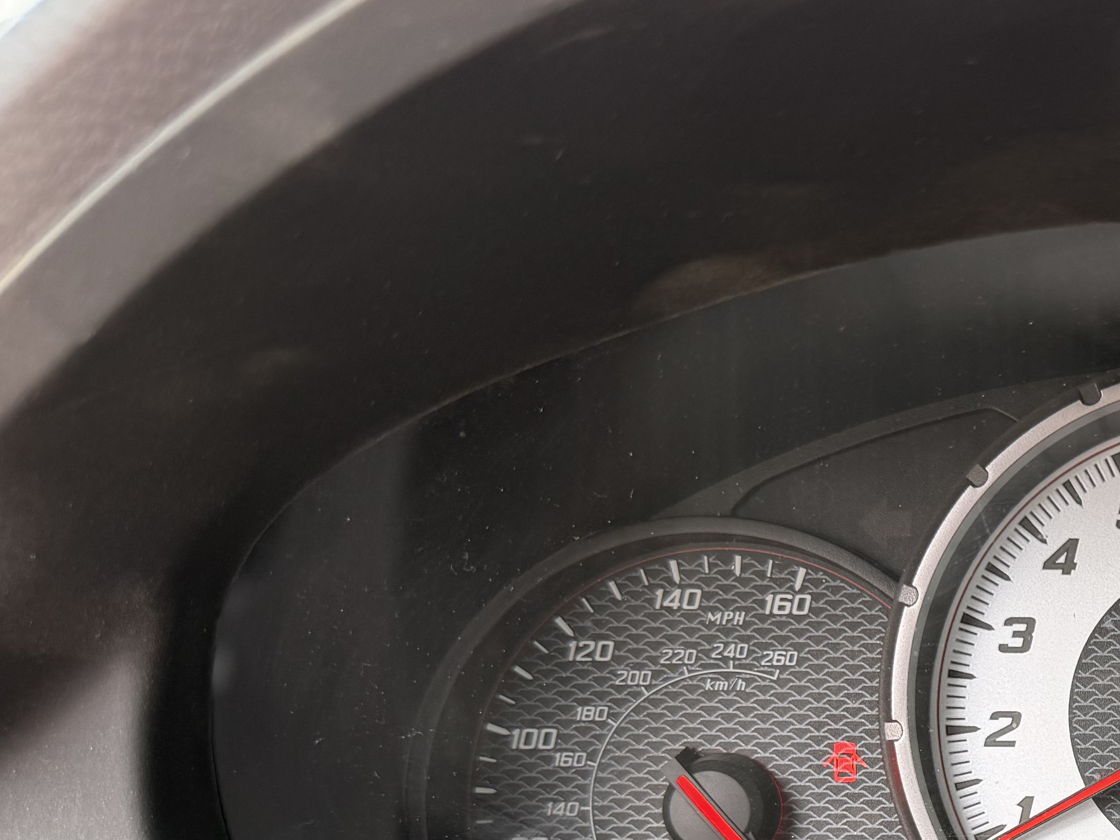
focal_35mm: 55
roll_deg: +2.1
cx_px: 1225
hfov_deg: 31.2
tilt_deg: -14.6
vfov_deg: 25.3
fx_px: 1779
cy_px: 831
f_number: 1.78
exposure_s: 1/121
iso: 64
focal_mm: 6.76
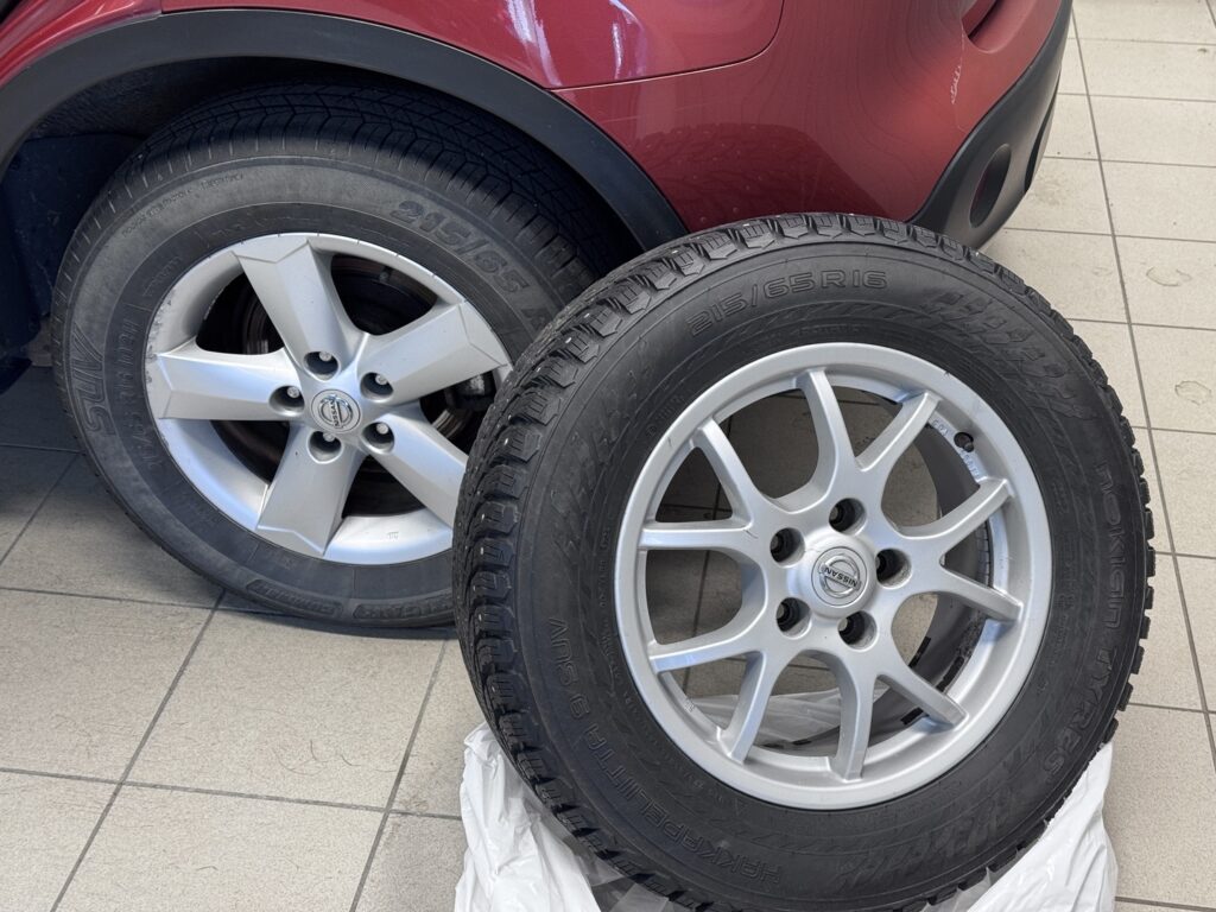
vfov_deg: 30.3
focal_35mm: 48
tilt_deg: -35.1
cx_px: 608
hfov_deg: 39.7
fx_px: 1686
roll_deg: -0.5
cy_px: 456
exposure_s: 1/50
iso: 80
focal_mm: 6.76
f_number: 1.78
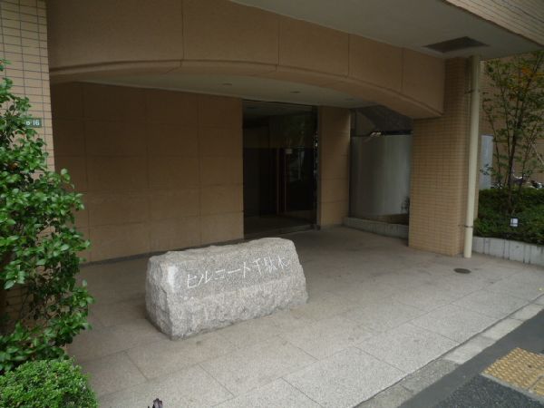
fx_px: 393
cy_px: 204
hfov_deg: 69.4
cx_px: 272
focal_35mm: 25
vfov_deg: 54.9
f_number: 2.8
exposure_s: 1/40
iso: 100
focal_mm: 4.4
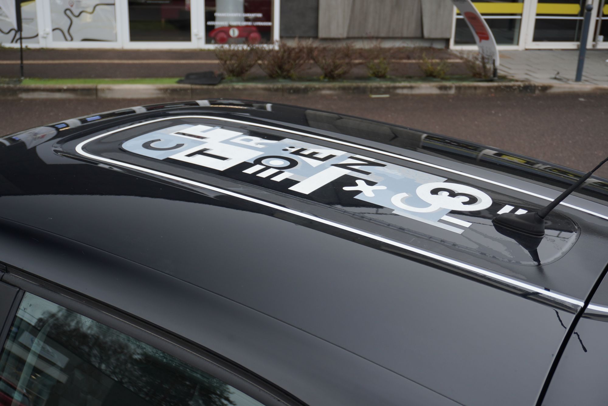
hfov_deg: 44.9
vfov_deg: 30.9
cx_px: 304
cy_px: 203
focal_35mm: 44
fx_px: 735
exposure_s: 1/50
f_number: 4.5
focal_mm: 29
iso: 125
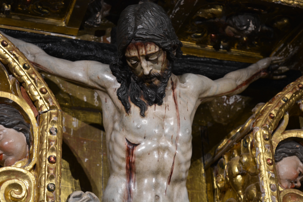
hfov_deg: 24.6
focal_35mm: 82
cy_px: 101
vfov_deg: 16.5
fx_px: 694
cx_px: 152
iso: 800
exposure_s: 1/30
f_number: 5.6
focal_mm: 55
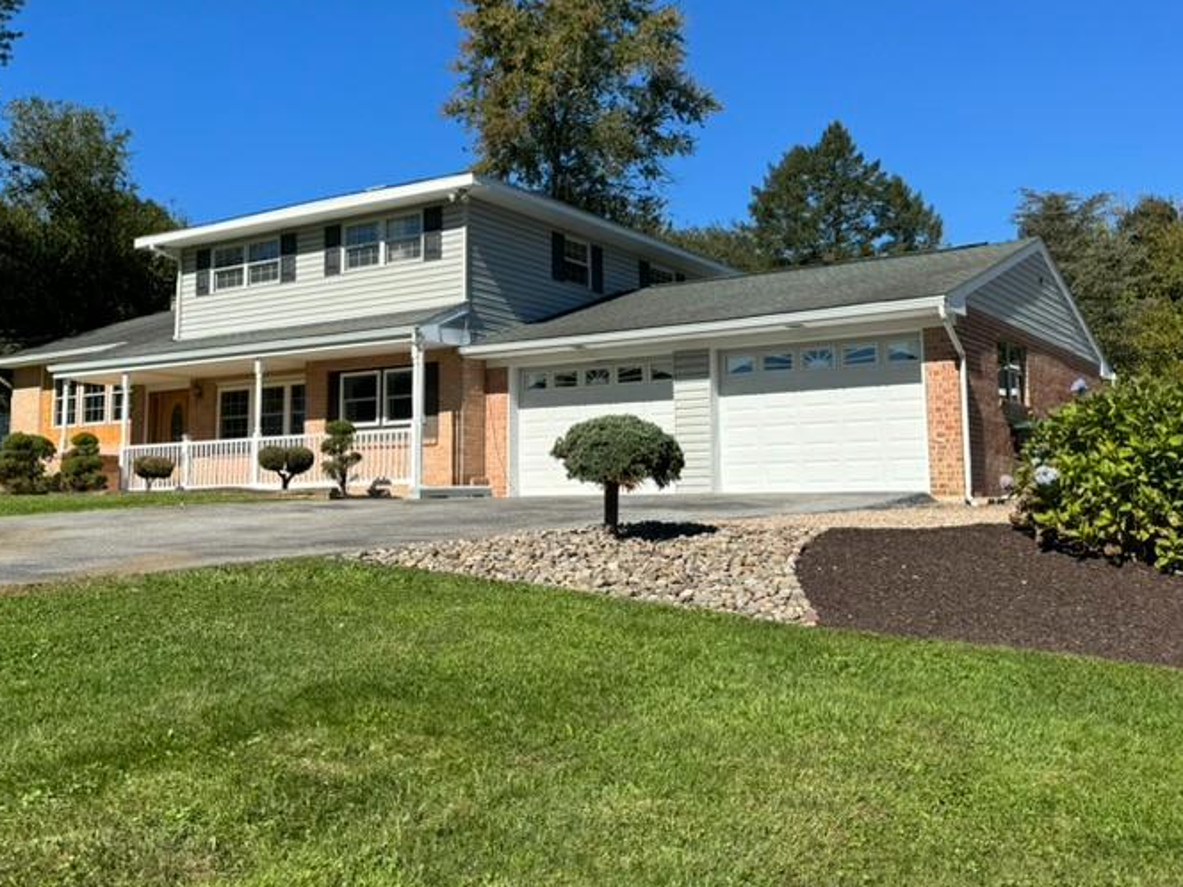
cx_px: 515
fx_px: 1264
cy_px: 356
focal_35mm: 37
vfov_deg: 38.5
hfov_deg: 50.0
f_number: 1.78
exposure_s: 1/4608
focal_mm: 6.86
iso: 80
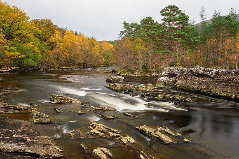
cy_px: 70
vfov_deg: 51.2
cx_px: 120
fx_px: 166
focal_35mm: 25
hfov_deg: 71.6
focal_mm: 12
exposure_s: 5
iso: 200
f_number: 7.1
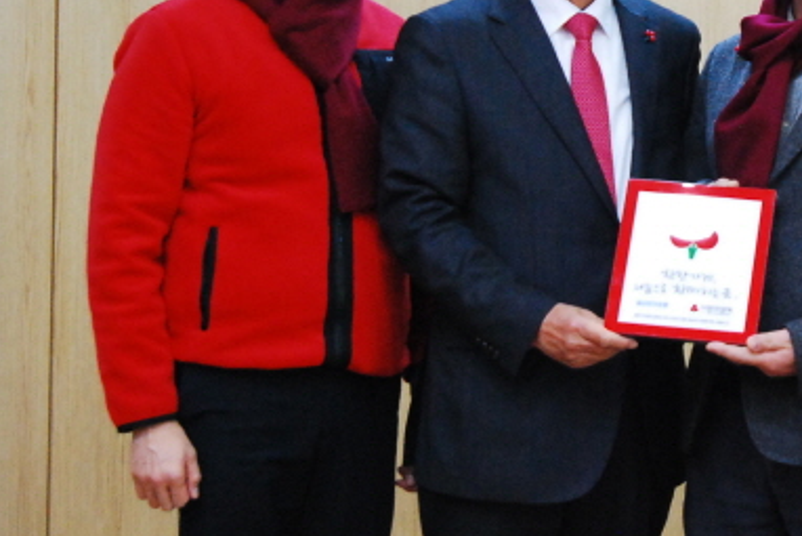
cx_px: 668
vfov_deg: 12.4
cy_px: 60
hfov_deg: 18.4
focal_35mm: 110
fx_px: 2451
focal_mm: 40
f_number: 6.3
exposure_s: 1/80
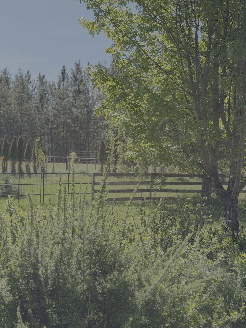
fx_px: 455
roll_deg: -1.5
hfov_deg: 30.3
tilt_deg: -0.2
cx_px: 123
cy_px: 164
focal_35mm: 48
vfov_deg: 39.7
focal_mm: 6.76
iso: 100
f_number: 1.78
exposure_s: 1/2577
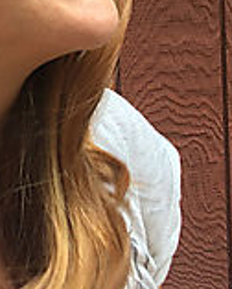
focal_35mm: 90
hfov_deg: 16.4
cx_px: -47
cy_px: -109
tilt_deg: -2.8
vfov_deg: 19.3
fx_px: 771
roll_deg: +3.8
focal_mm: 4.15
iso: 40
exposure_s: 1/60
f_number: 2.2
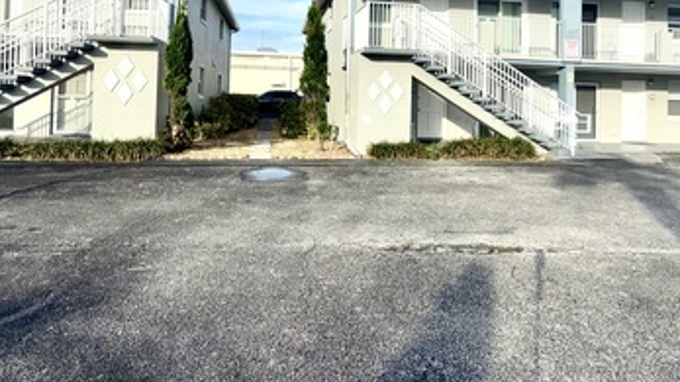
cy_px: 92
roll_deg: -2.3
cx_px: 330
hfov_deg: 81.2
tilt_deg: +1.2
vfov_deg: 49.3
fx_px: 397
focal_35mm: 22
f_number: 2.2
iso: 16
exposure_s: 1/888
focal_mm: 2.22
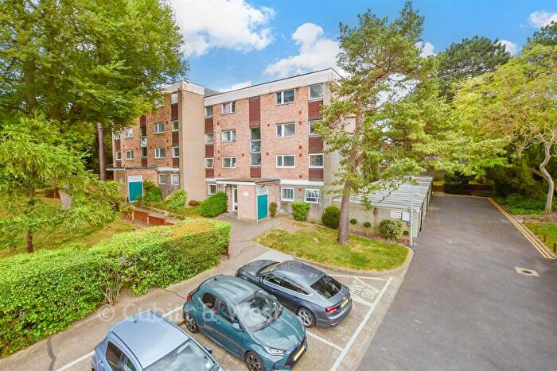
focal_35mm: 15
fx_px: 232
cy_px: 186
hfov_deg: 100.4
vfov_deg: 77.4
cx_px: 278
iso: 400
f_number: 8
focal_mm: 10
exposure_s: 1/250
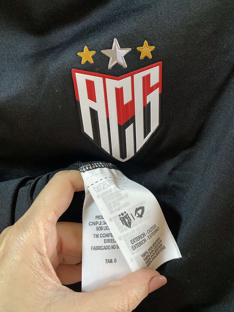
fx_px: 234
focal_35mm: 26
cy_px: 156
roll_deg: +1.7
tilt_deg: -15.6
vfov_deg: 67.3
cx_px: 117
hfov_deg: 53.1
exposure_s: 1/60
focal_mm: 4.25
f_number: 1.8
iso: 500
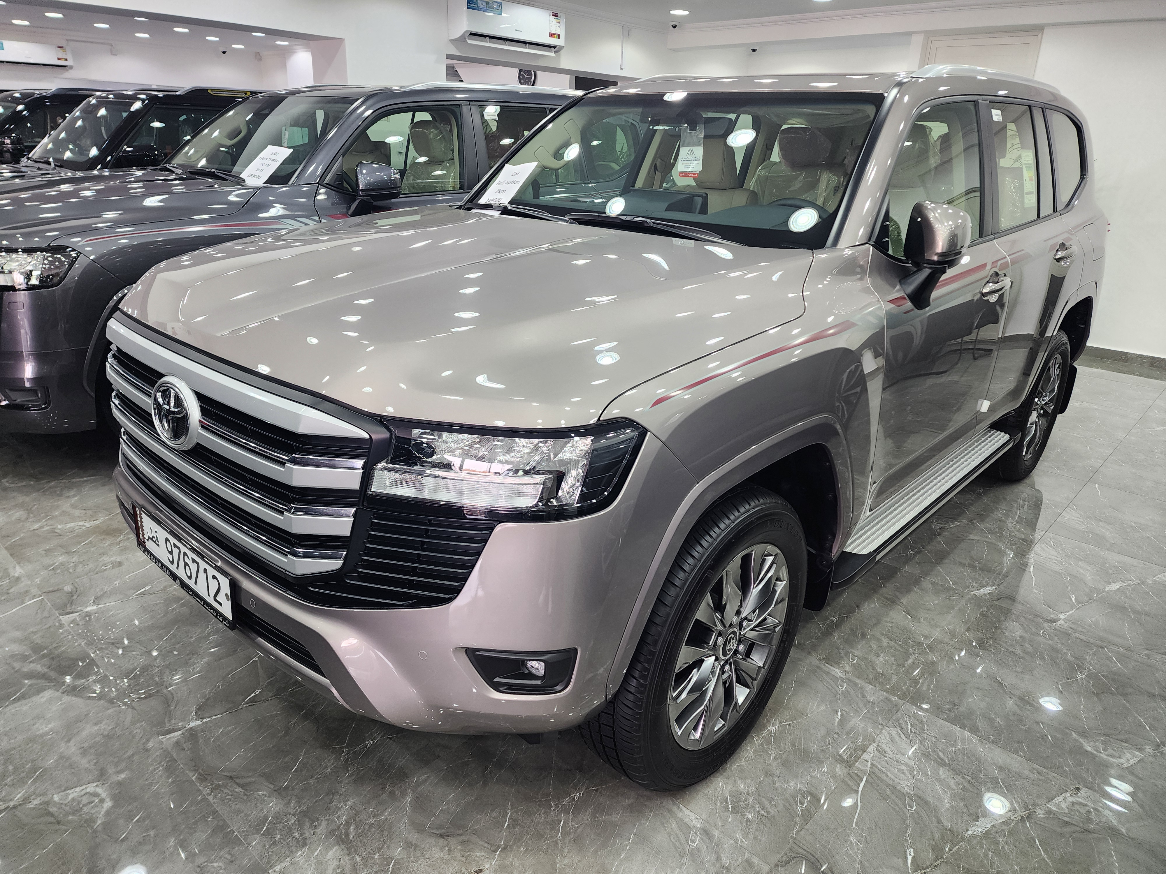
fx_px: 775
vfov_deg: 58.9
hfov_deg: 73.9
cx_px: 583
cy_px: 437
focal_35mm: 23
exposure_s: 1/180
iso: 125
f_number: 1.8
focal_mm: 6.4
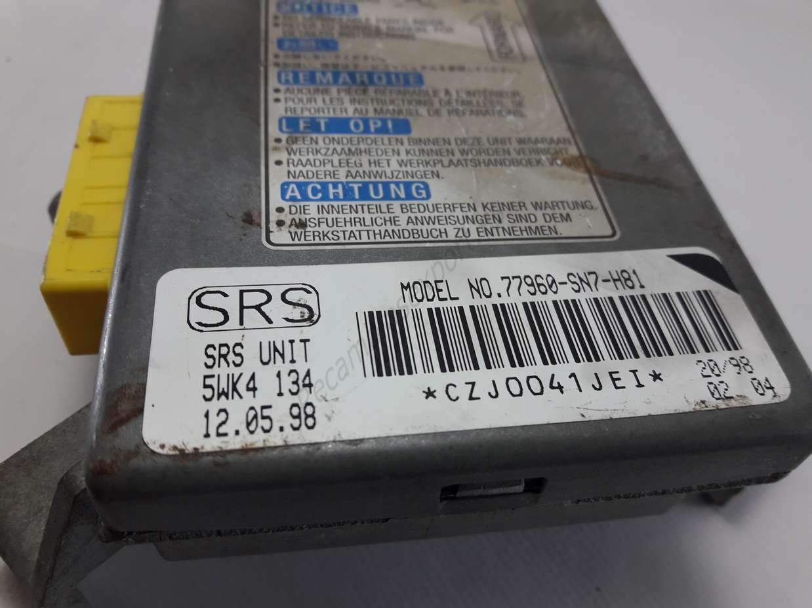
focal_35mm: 28
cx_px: 406
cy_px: 304
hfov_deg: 63.5
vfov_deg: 49.7
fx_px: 657
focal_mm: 3.7
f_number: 1.9
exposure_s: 1/100
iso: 50
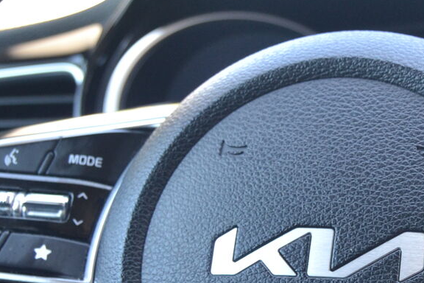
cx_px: 375
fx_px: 1178
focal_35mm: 100
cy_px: 242
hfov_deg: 20.0
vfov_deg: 13.6
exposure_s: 1/60
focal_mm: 20
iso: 400
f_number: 4
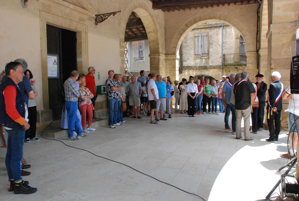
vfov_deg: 48.1
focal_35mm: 27
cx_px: 150
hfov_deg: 67.3
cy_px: 100
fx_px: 225
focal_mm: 18
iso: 1600
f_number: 11
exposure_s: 1/400
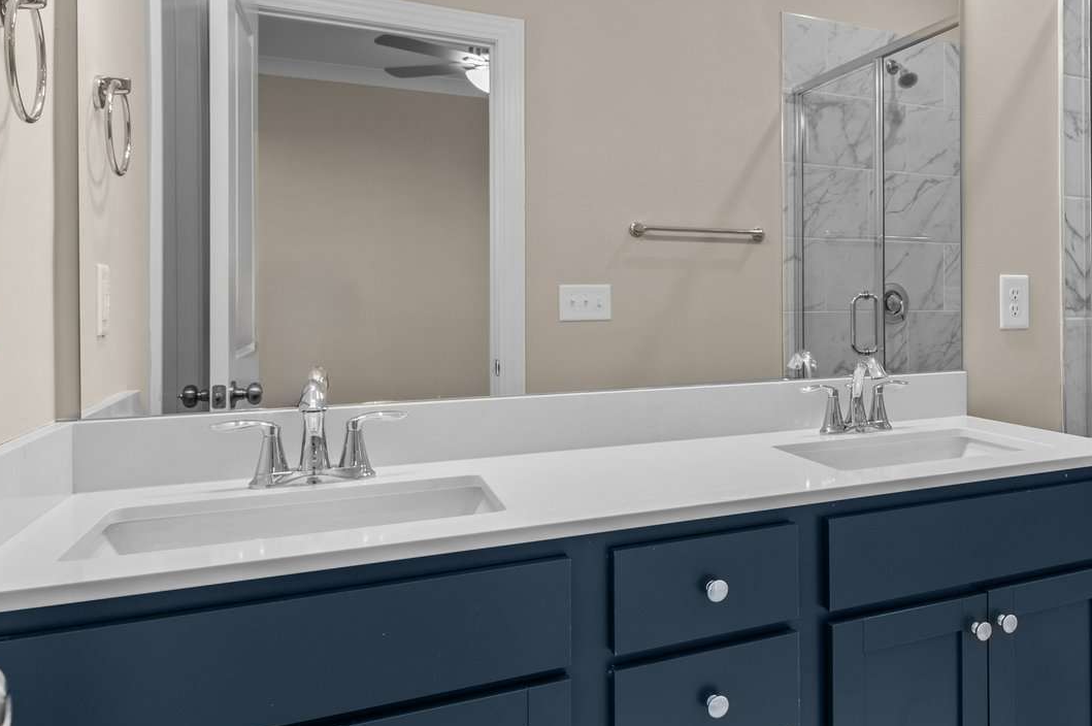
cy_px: 287
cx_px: 927
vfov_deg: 44.6
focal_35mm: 29
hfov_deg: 57.2
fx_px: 879
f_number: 6.3
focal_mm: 15
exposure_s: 1/8
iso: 400
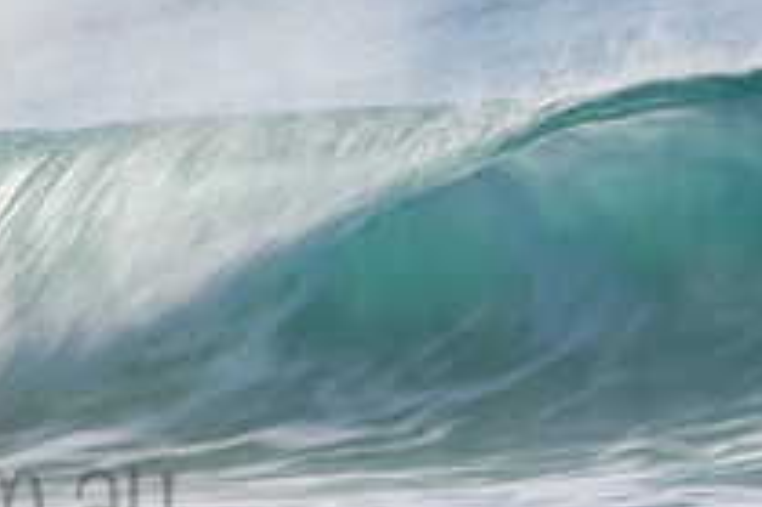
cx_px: -211
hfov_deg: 1.0
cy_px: 454
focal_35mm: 2082
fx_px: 44033
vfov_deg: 0.7
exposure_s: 1/25
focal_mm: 500
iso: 100
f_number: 32
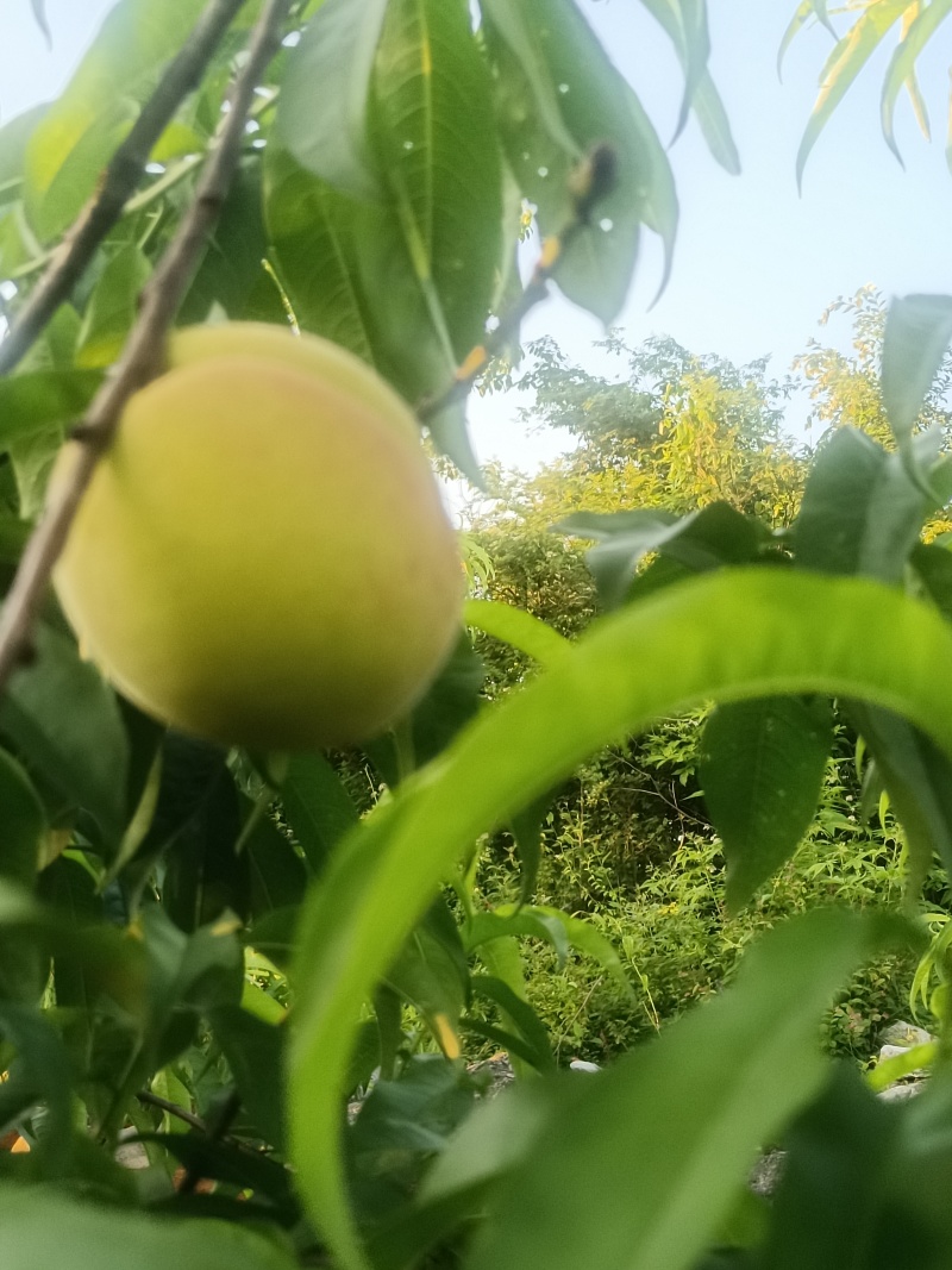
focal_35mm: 49
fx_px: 1797
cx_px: 476
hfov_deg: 29.7
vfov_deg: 38.9
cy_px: 635
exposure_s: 1/120
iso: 209
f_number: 1.79
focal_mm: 4.71
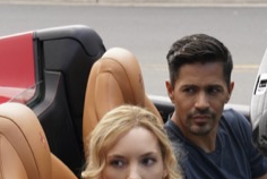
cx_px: 155
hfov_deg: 13.8
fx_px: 1099
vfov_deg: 9.3
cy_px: 161
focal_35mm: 148
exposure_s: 1/320
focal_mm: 70
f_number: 8
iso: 800
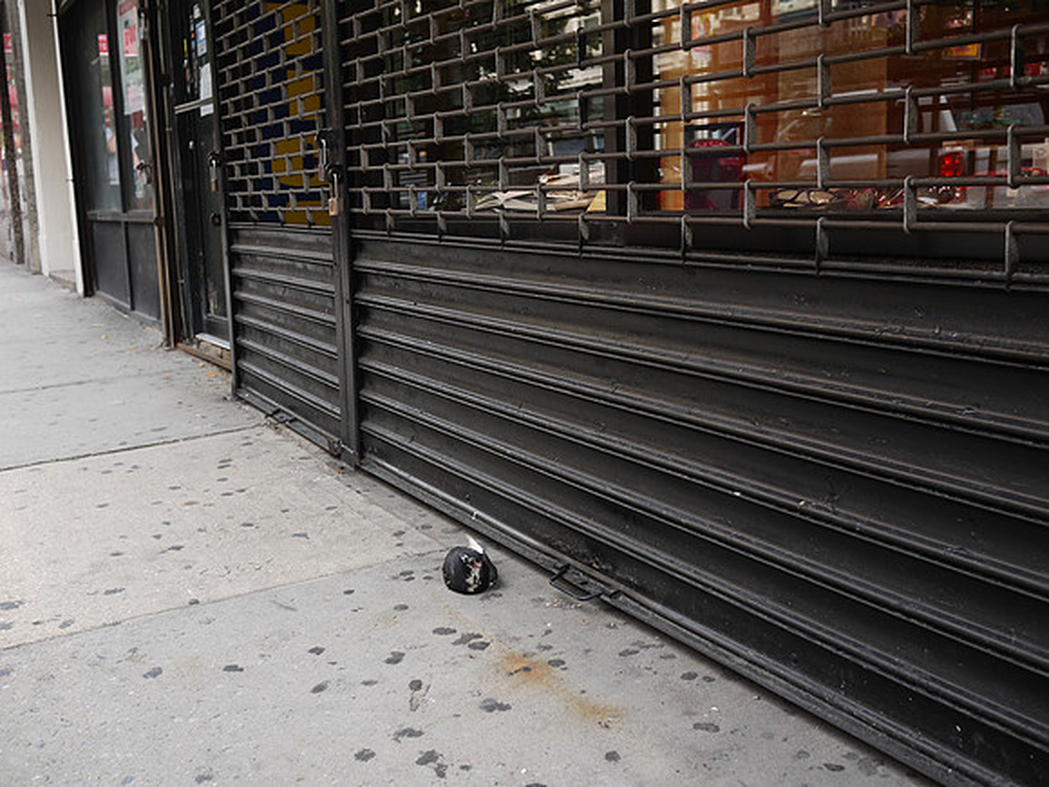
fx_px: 1212
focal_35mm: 40
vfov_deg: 36.0
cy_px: 394
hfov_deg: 46.8
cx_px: 524
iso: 100
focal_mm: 20
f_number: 3.2
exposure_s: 1/125
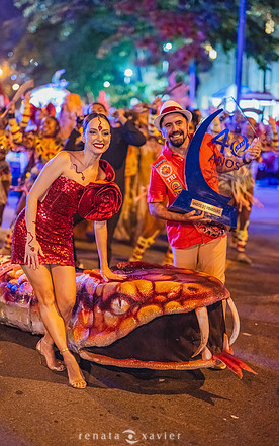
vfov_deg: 38.9
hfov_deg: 24.9
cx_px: 128
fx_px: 632
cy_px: 227
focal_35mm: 52
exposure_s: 1/200
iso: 6400
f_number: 1.2
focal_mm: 50
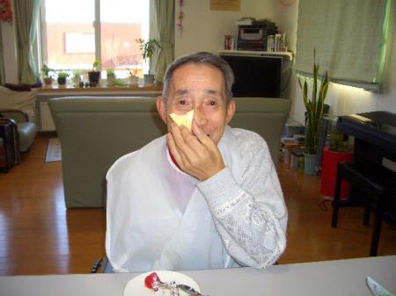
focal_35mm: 35
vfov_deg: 40.7
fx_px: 400
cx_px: 198
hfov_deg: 52.7
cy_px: 148
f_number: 2.6
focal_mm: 5.8
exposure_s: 1/60
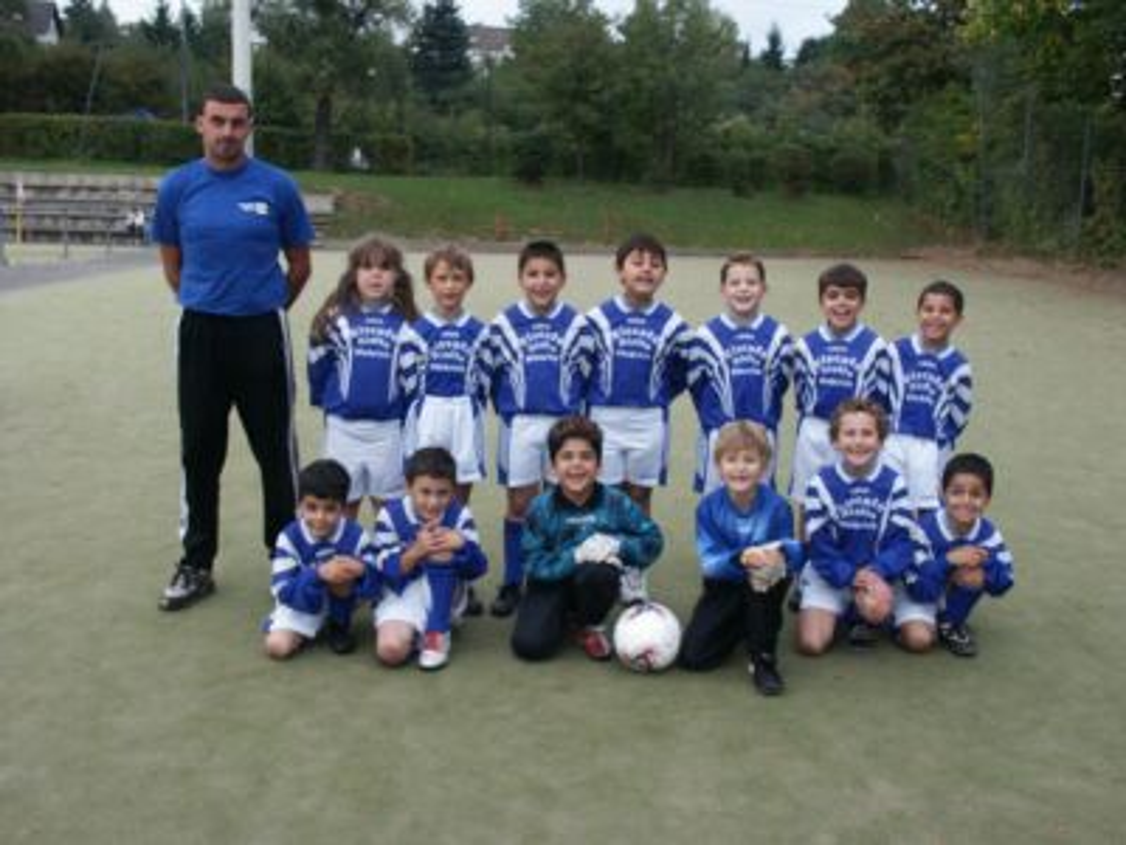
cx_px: 563
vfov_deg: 39.7
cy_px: 422
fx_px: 1171
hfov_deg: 51.4
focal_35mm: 36
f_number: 4
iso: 200
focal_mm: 9.29
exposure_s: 1/125
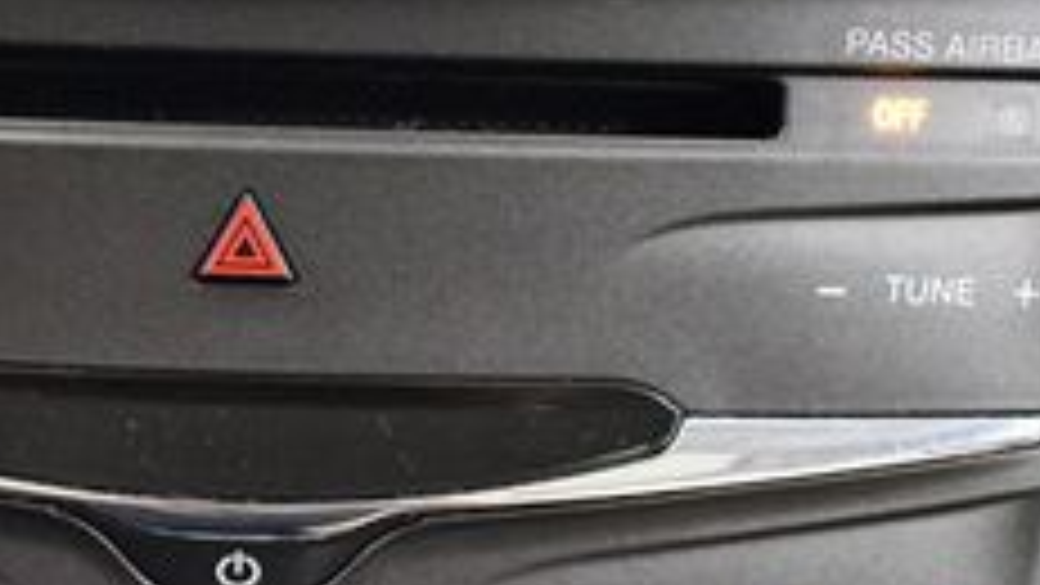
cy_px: 576
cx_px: 212
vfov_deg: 13.3
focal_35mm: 90
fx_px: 2482
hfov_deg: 23.3
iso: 7200
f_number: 3.8
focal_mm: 21
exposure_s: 1/60
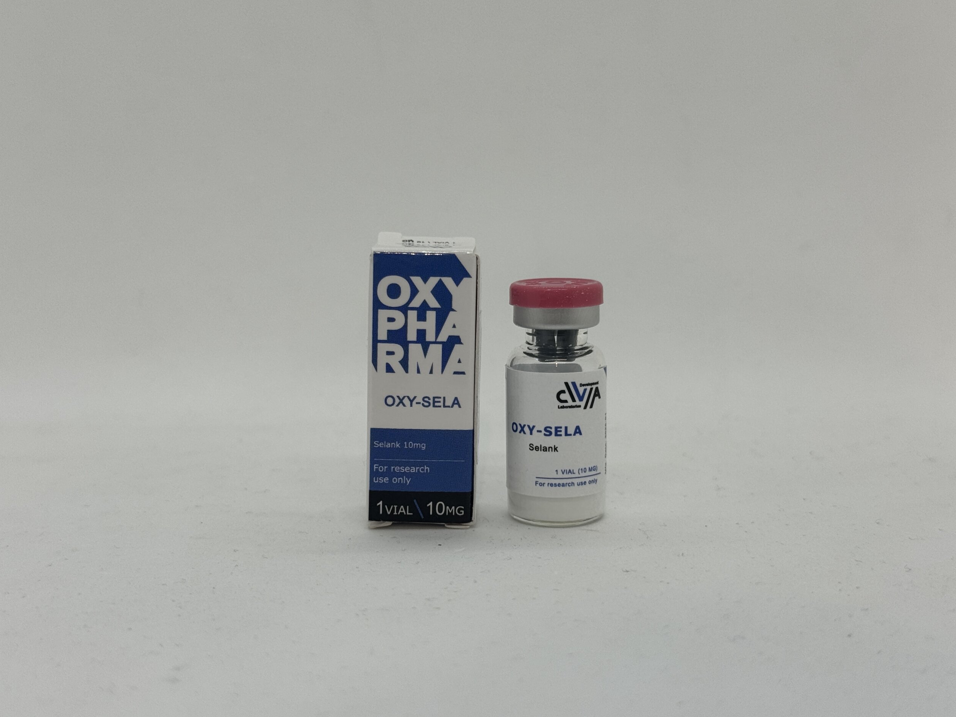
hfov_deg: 38.9
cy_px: 354
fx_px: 1353
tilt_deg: -9.7
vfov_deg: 29.7
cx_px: 480
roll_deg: +0.3
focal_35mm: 49
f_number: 1.78
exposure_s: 1/582
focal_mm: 6.76
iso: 64
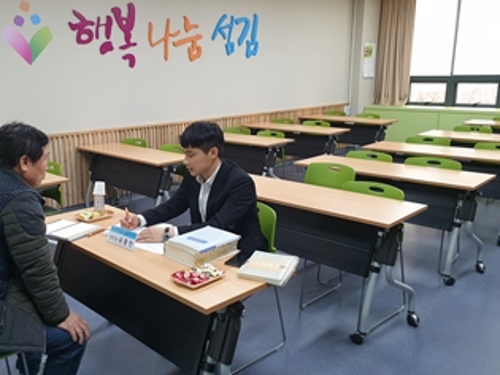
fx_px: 476
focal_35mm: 33
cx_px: 190
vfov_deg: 42.9
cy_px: 180
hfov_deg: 54.8
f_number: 2.4
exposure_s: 1/60
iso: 160
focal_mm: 4.3
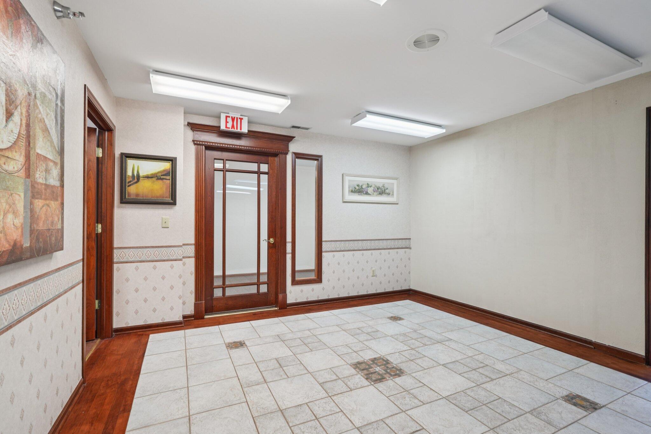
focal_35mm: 17
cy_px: 217
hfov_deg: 93.3
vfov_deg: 70.4
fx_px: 307
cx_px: 326
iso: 320
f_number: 8
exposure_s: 1/10
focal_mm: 17
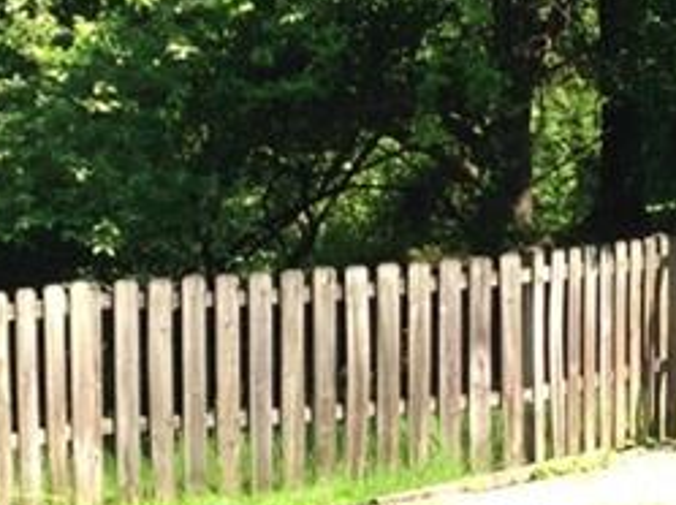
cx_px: 529
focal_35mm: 144
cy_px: 323
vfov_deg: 10.3
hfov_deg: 13.7
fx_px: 2808
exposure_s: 1/581
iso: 50
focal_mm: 4.28
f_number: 2.4
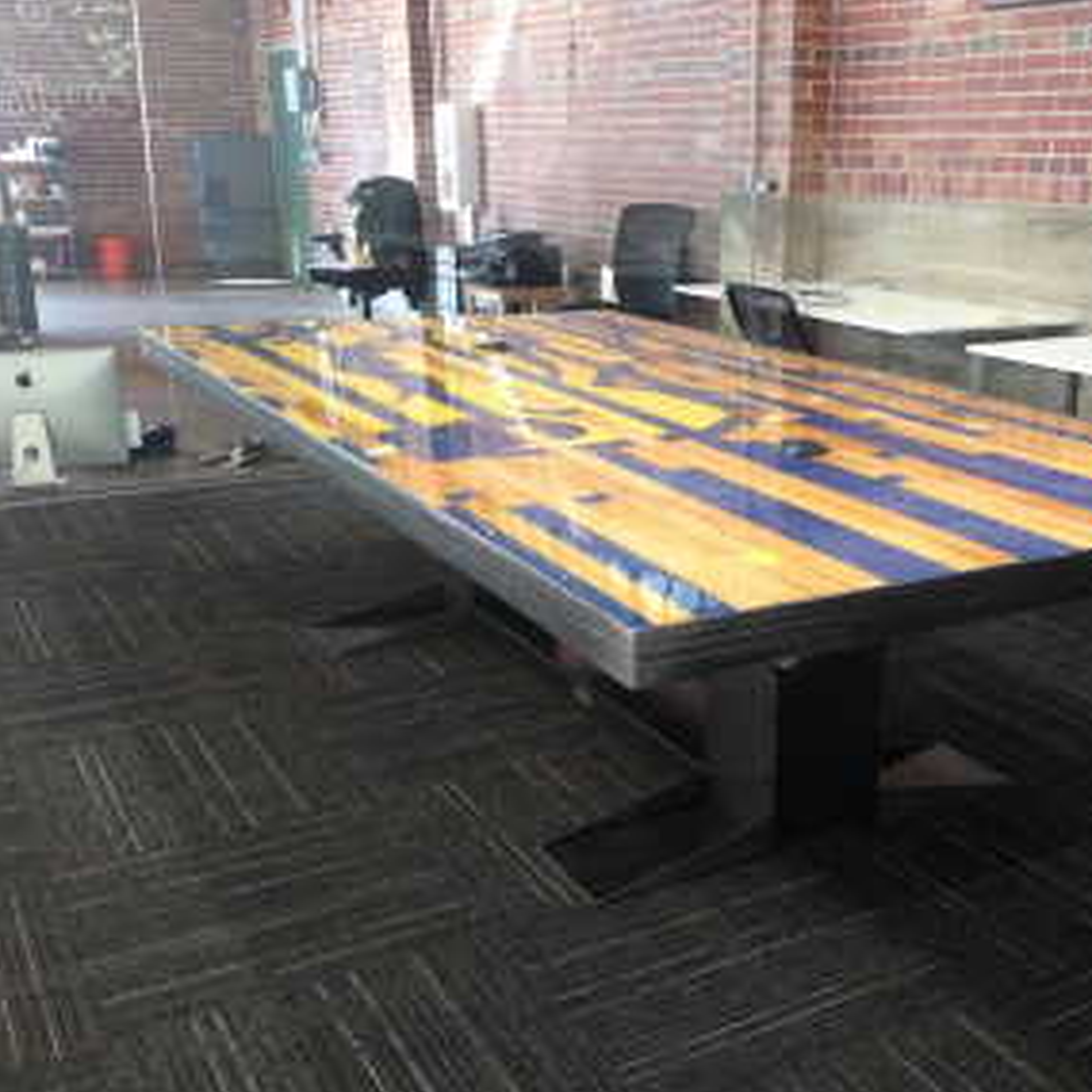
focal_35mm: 41
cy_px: 563
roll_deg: -2.1
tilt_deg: -16.5
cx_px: 751
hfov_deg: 40.3
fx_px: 1463
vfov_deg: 40.9
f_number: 2.4
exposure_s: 1/20
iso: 160
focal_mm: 4.12
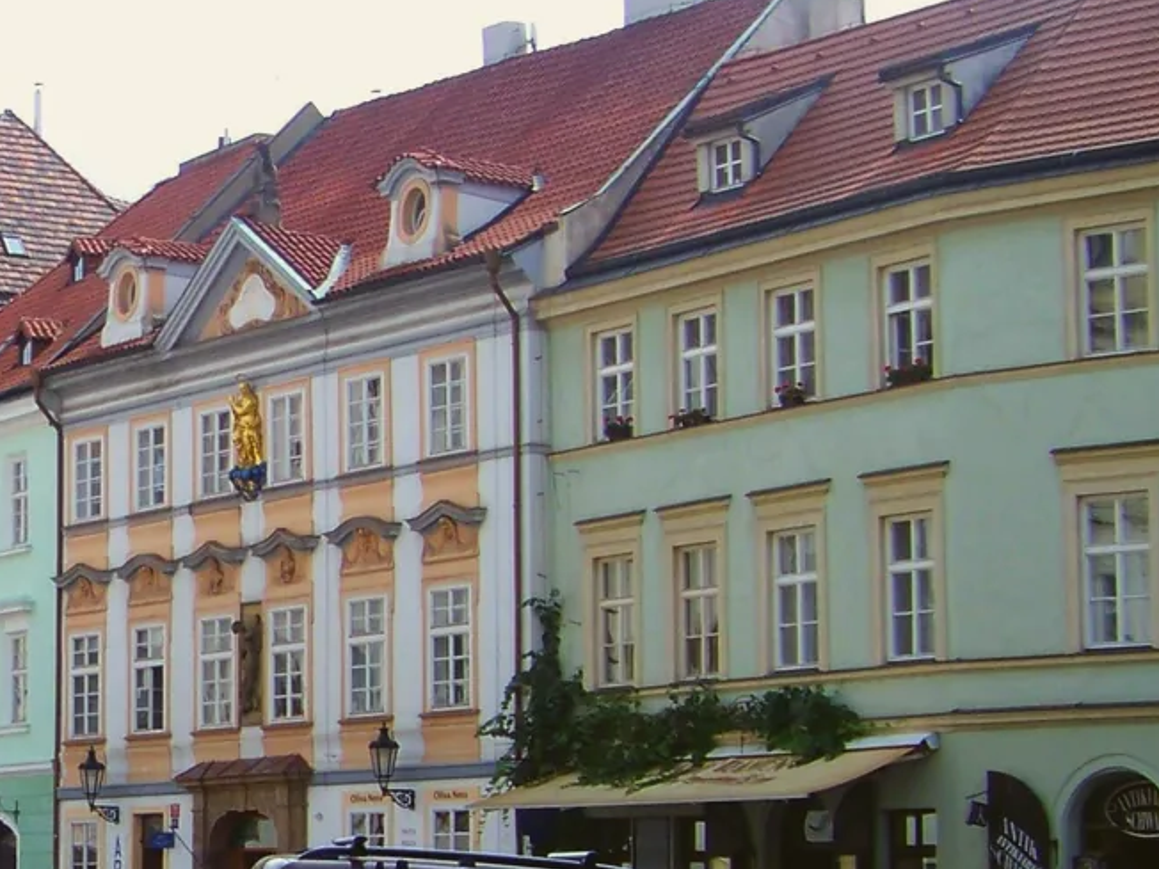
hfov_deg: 18.0
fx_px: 3549
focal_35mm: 106
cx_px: -32
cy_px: 556
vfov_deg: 13.9
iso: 64
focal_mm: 5.85
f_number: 2.8
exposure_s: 1/640
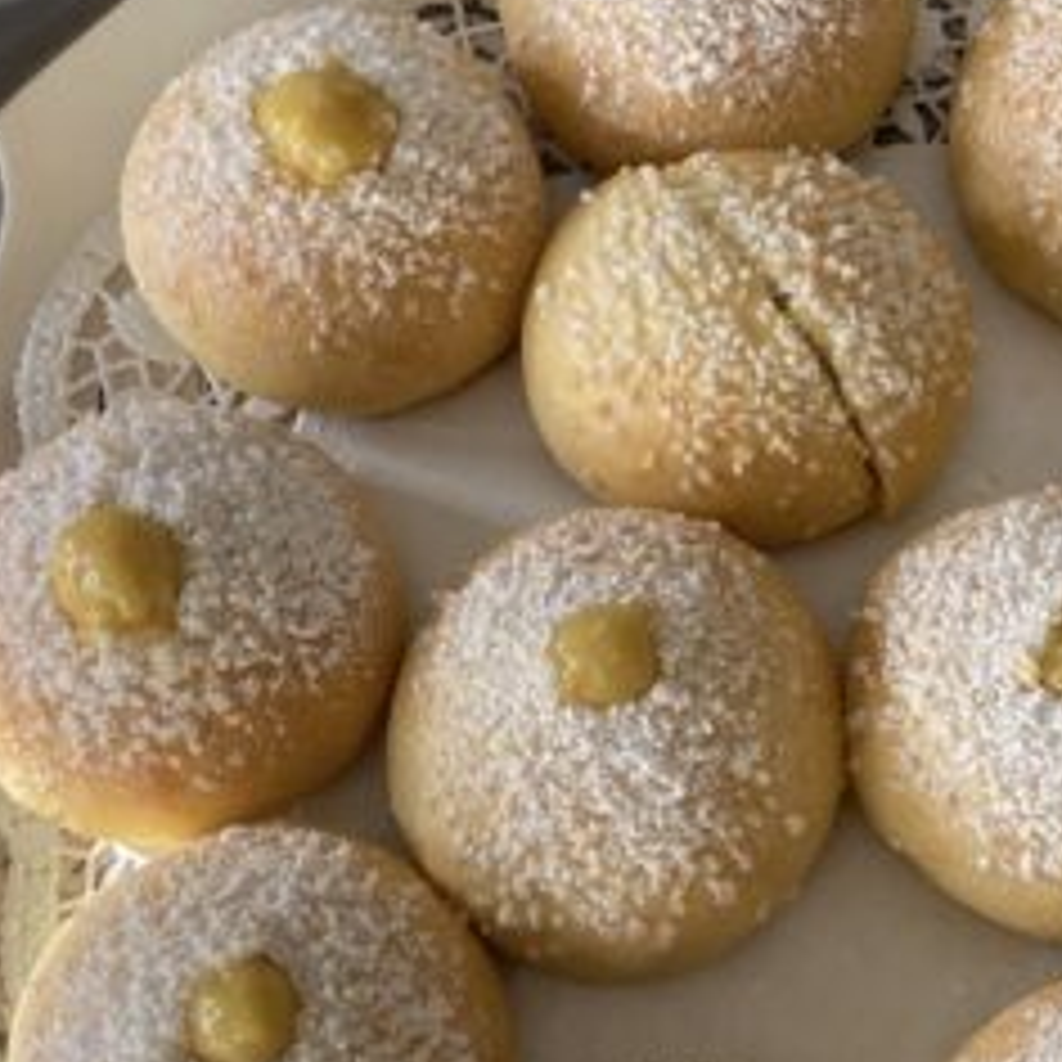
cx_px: 745
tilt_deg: -71.0
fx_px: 2256
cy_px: 621
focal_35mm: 65
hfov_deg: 26.3
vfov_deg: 26.4
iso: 80
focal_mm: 4.25
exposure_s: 1/121
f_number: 1.8
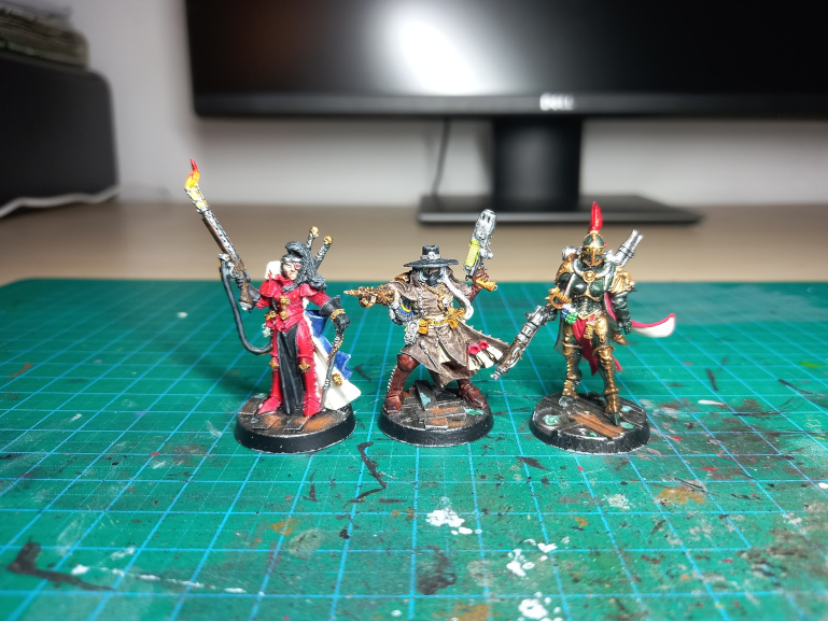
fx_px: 622
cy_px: 317
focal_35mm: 26
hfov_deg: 67.3
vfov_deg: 53.1
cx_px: 426
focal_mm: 4.6
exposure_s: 1/50
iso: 125
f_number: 2
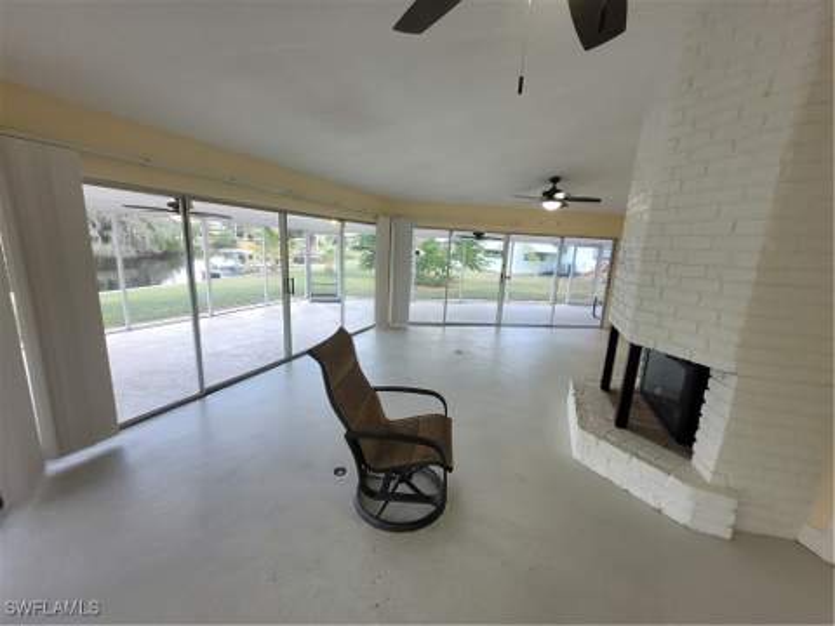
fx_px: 314
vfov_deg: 89.9
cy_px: 313
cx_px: 418
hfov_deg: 106.2
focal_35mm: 13
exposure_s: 1/60
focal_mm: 1.74
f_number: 2.2
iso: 100
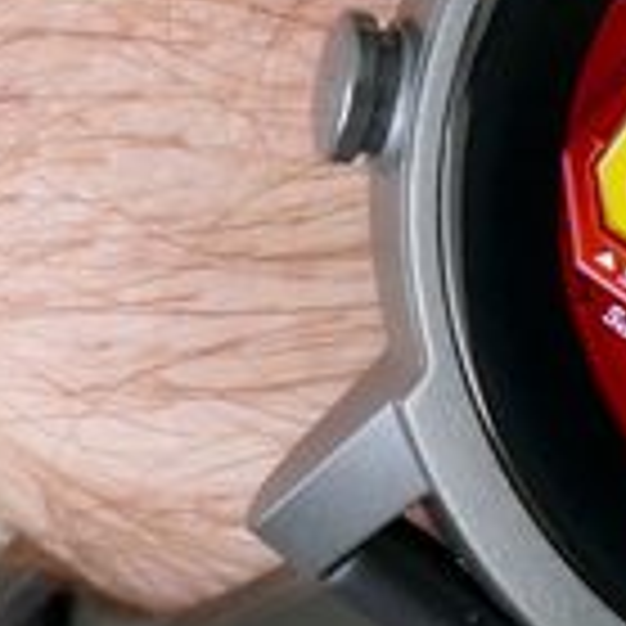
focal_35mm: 790
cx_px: 1018
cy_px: 221
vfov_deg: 2.2
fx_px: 16163
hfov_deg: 2.2
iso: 800
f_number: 6.3
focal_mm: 65.81
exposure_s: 1/100
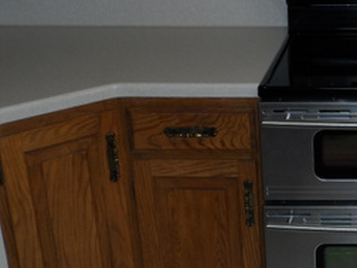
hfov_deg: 28.7
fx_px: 629
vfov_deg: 23.8
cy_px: 64
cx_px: 395
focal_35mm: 61
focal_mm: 4
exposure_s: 1/30
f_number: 3.2
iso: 100
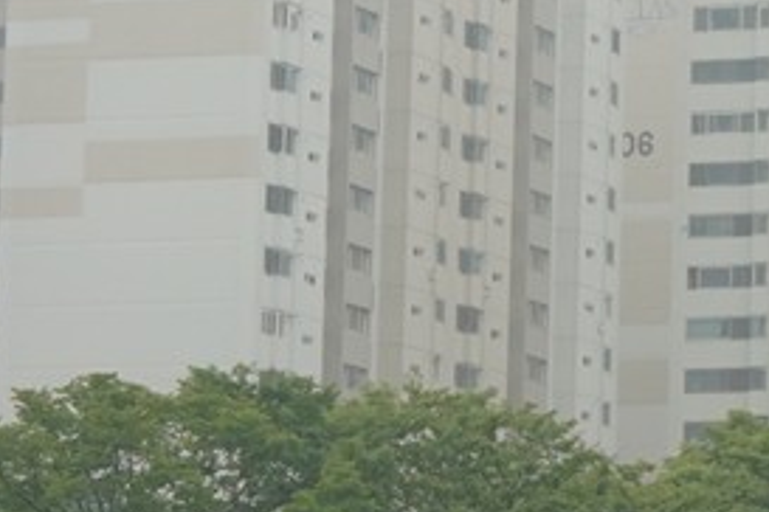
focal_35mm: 256
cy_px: 20
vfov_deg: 5.4
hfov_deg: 7.7
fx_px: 5468
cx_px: 1476
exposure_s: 1/80
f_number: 13
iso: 800
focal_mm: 35
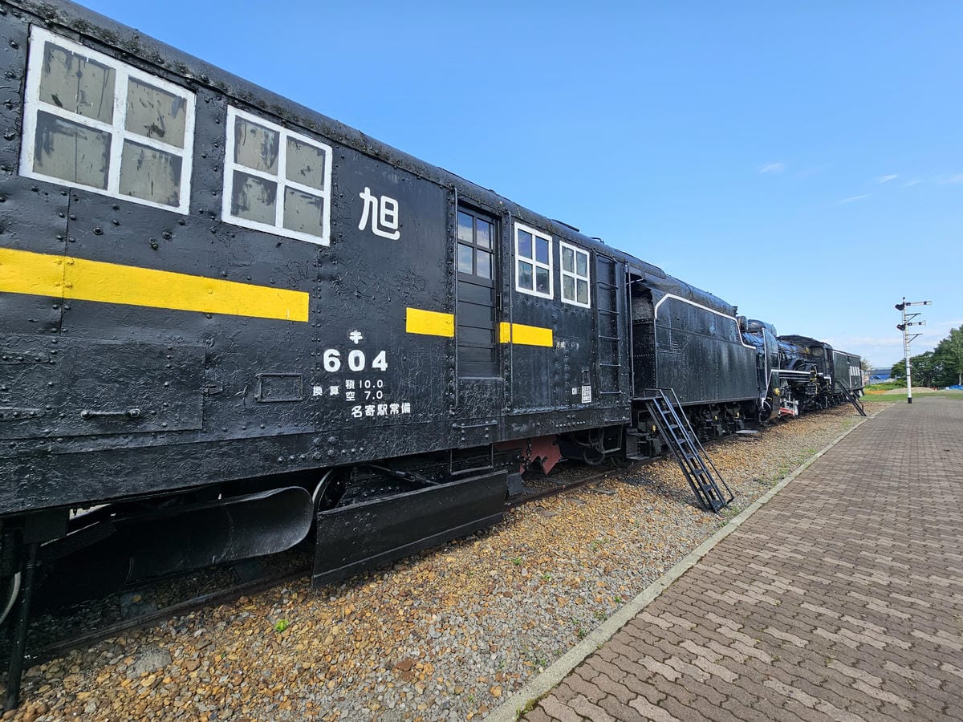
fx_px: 362
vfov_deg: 89.9
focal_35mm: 13
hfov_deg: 106.2
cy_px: 361
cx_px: 482
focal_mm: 2.2
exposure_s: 1/873
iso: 50
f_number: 2.2
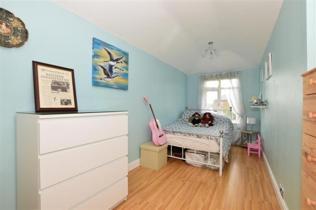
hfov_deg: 100.4
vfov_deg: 77.3
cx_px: 158
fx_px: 132
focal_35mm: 15
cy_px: 105
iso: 400
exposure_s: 1/60
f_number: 7.1
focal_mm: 10
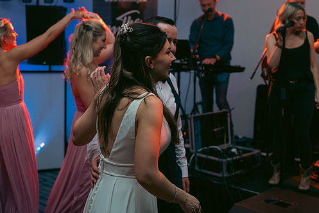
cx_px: 175
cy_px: 98
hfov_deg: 35.6
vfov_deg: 24.2
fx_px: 496
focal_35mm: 56
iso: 800
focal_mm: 48
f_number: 3.5
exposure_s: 1/160
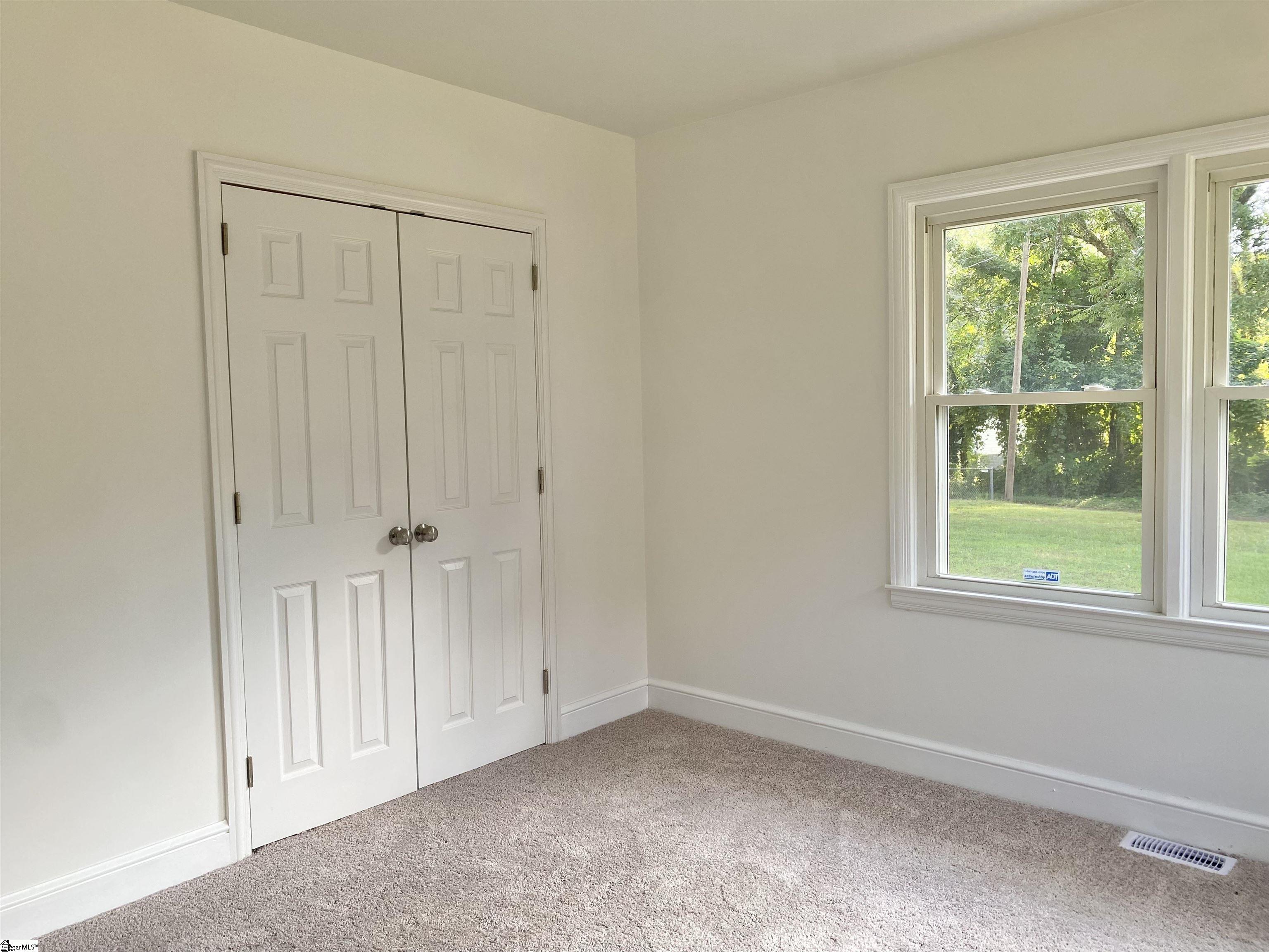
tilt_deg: -2.7
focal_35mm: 26
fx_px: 953
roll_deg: +0.8
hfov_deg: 67.3
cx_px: 634
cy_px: 476
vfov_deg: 53.1
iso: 64
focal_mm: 4.25
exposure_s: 1/122
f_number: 1.8
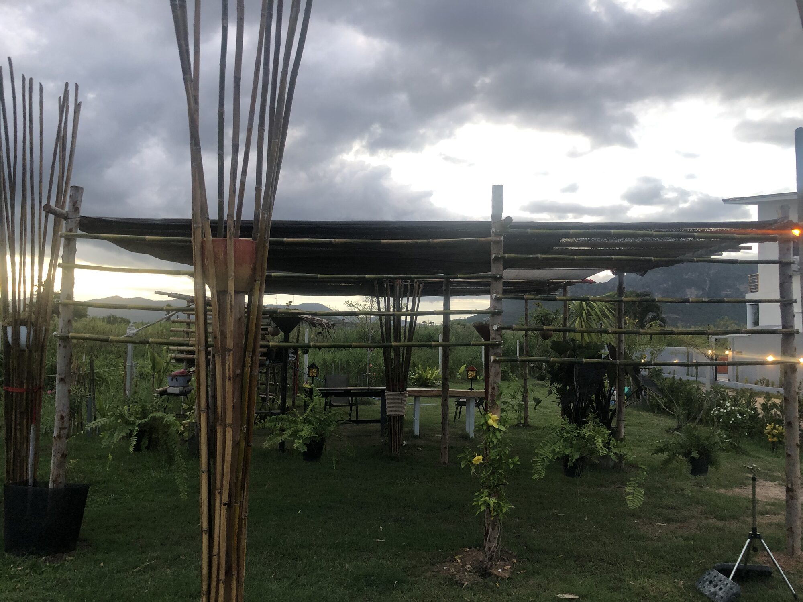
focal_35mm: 28
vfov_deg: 49.7
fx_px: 650
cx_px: 402
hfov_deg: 63.4
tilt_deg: +1.6
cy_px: 301
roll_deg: -0.5
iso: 40
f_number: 1.8
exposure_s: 1/20
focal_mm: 3.99
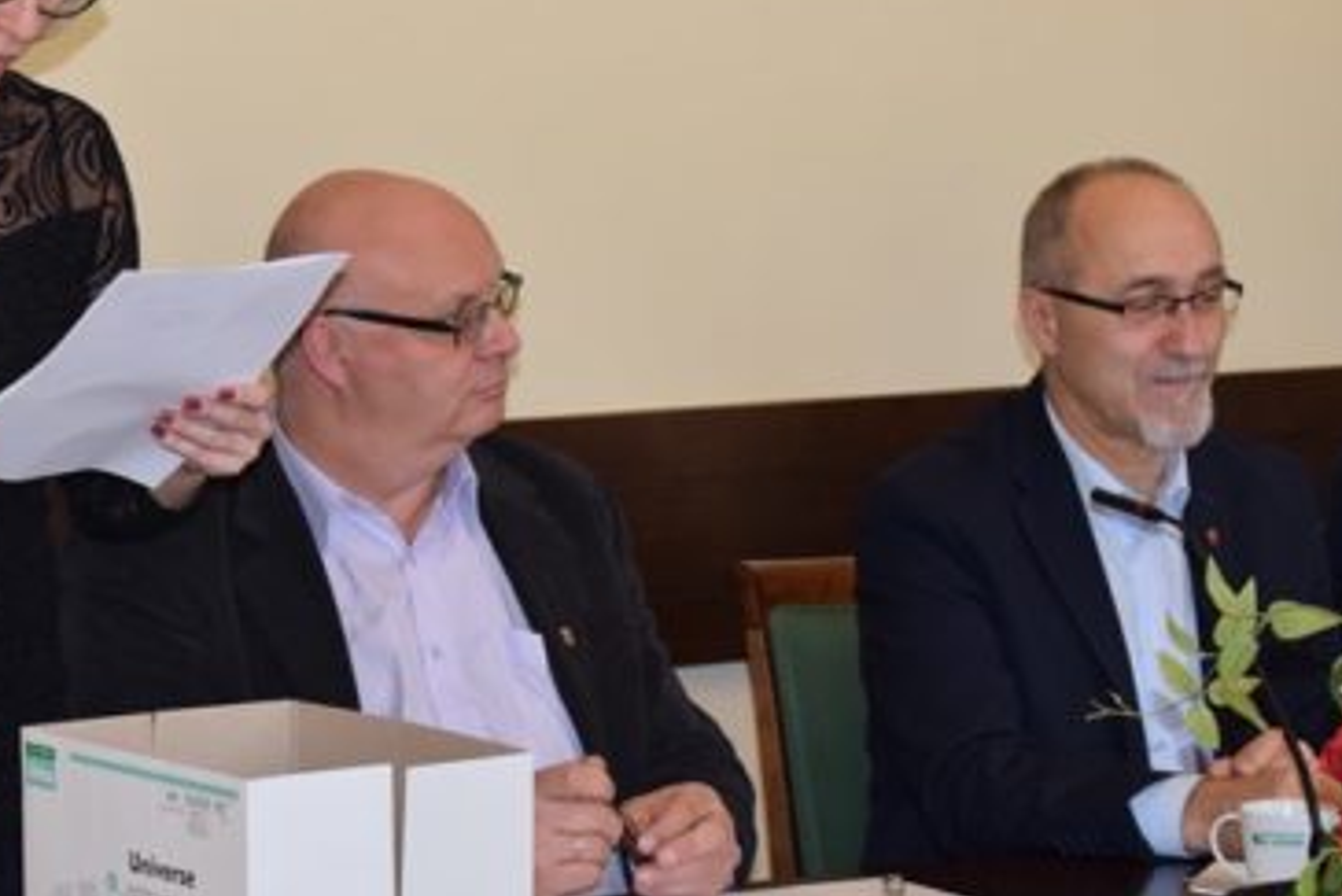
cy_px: 457
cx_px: 402
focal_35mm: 136
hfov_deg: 15.1
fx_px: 5065
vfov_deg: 10.1
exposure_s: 1/60
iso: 1000
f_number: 5.6
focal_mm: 55
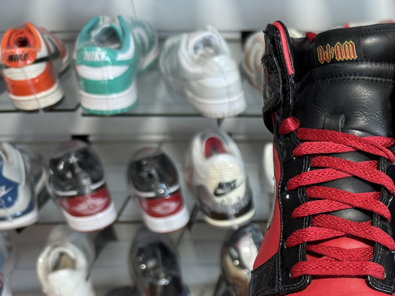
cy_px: 235
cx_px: 410
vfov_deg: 28.5
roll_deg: -0.9
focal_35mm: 50
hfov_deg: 34.2
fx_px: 571
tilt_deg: -37.6
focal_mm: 6.76
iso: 250
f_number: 1.78
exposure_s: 1/60
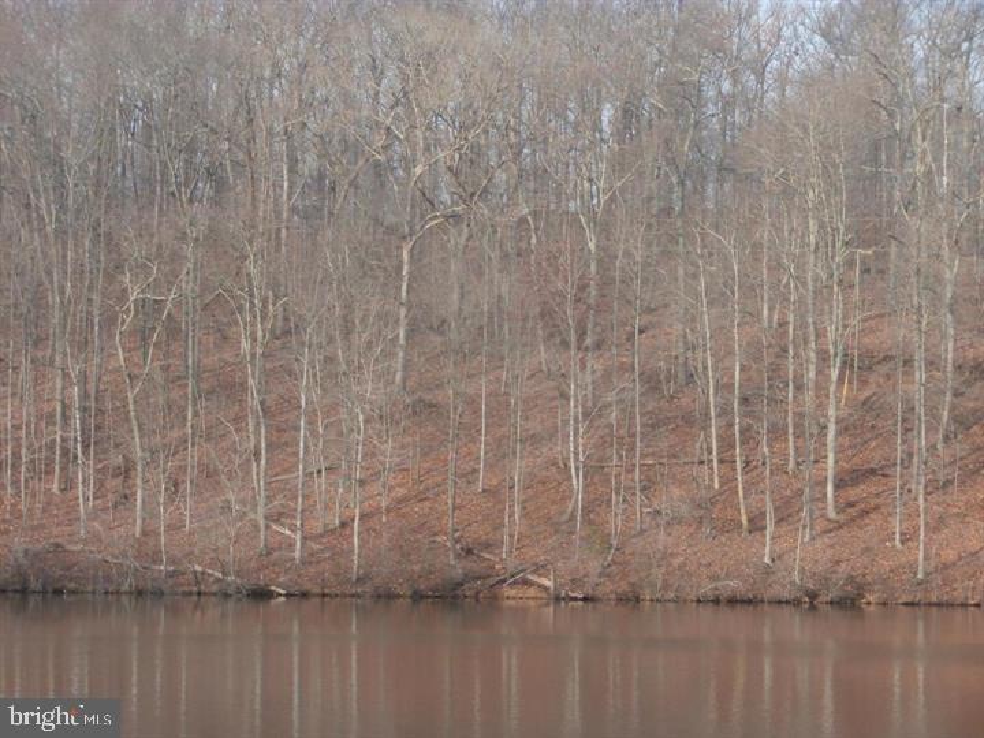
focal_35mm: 110
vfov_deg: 13.5
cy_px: 369
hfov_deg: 17.9
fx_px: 3127
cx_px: 492
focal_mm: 19.54
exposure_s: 1/100
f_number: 5.4
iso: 100
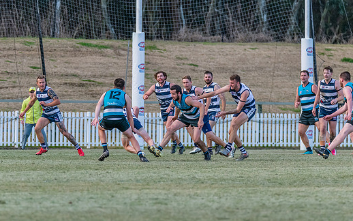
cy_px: 101
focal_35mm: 461
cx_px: 165
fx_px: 4436
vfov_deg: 2.9
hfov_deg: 4.6
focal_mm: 350
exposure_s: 1/2000
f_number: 6
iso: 2200
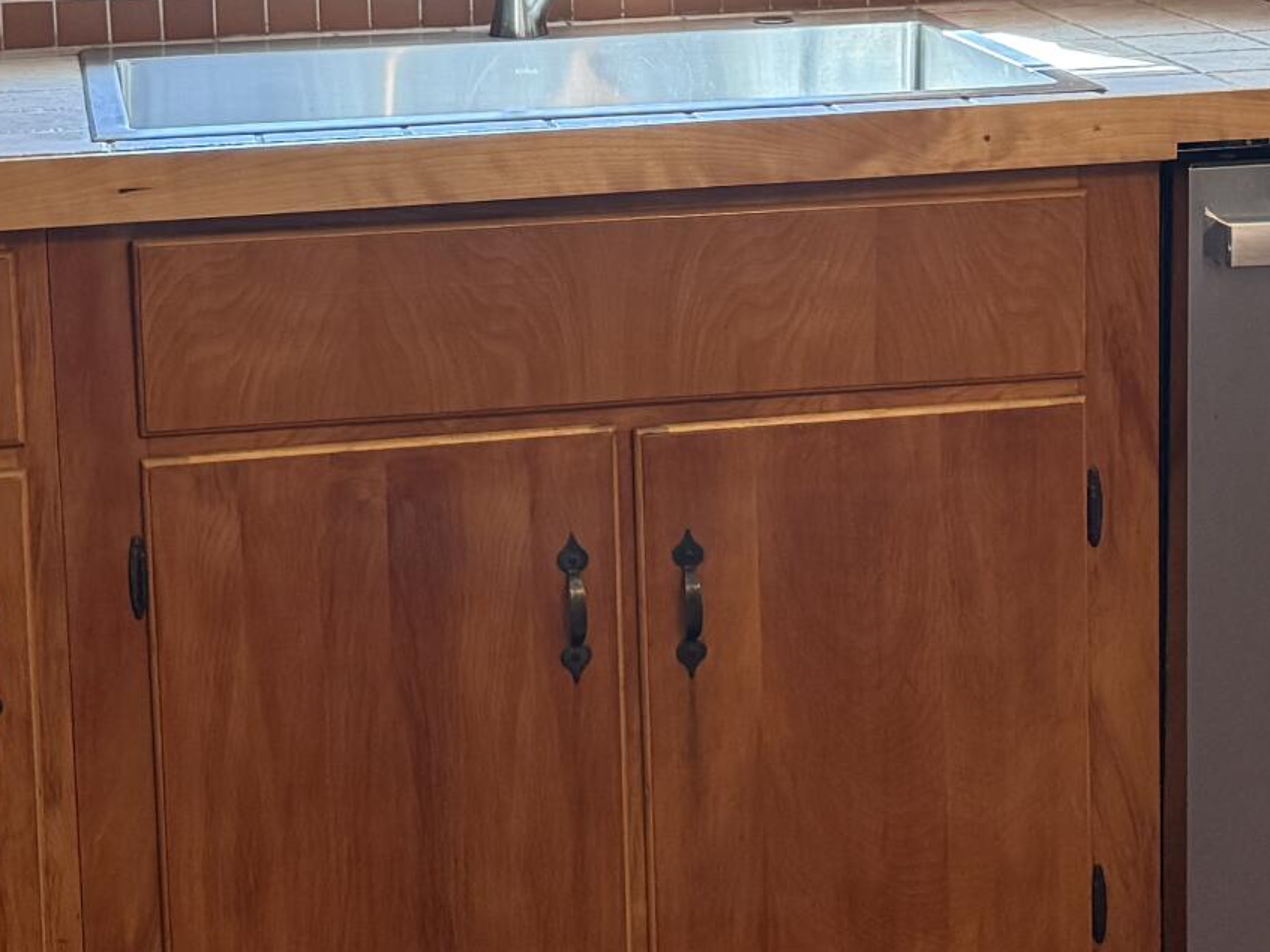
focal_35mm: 85
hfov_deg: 23.0
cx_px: 601
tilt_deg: -8.7
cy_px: 123
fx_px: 3118
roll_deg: +1.7
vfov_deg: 17.1
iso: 320
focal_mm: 6.76
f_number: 1.78
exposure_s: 1/120
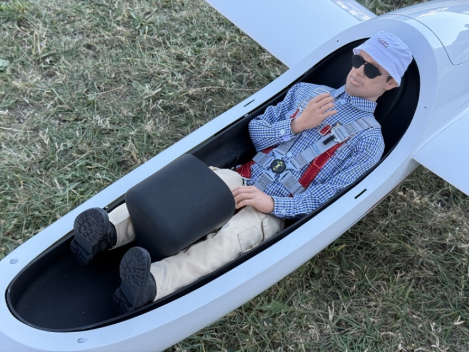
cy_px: 176
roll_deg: +1.9
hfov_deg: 39.7
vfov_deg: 30.3
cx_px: 234
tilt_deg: -44.6
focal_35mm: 48
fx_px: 650
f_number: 1.78
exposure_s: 1/675
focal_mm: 6.76
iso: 100
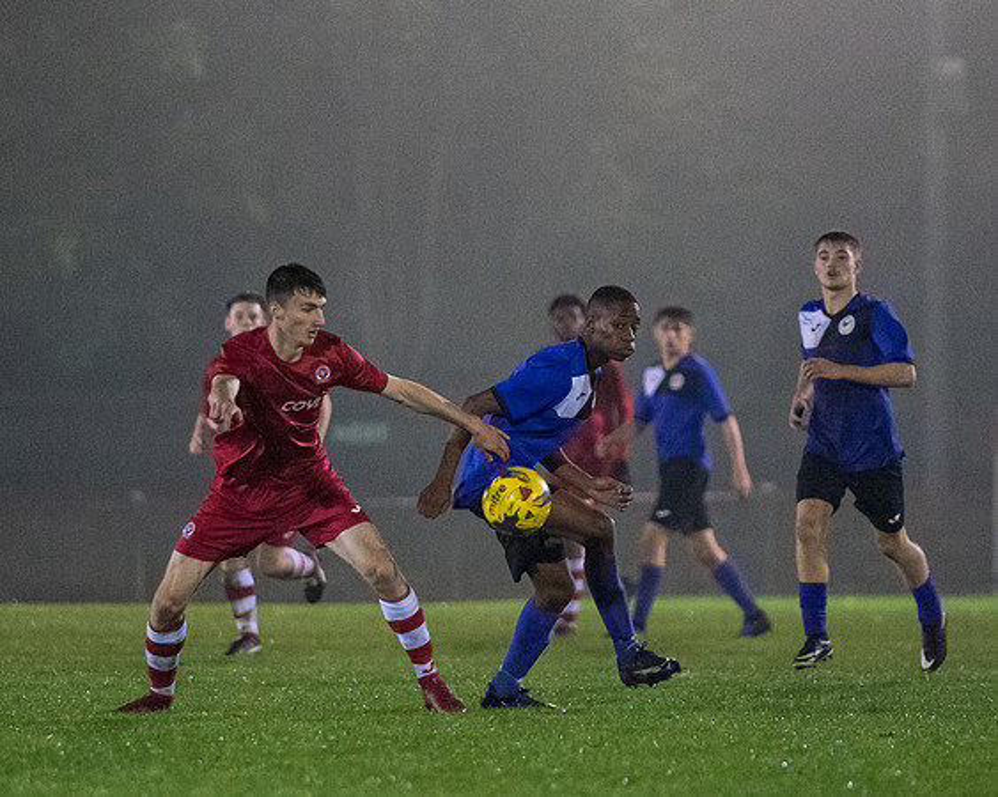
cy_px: 376
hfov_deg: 4.4
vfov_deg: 3.5
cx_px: 499
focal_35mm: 442
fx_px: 13057
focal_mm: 200
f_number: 2.8
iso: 6400
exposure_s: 1/1250
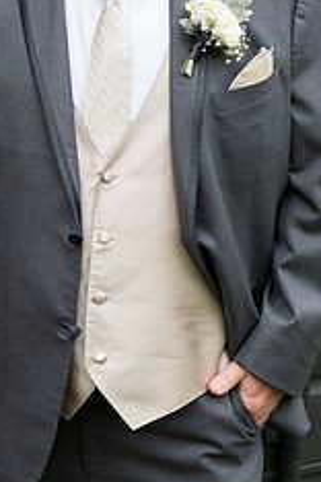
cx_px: 70
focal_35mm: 96
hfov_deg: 14.2
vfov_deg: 20.9
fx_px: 1284
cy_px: 62
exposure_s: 1/200
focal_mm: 50
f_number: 2.8
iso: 80
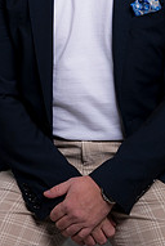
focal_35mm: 200
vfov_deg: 10.2
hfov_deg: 6.9
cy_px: 9
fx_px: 1370
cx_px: 68
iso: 100
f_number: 5
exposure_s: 1/200
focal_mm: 85
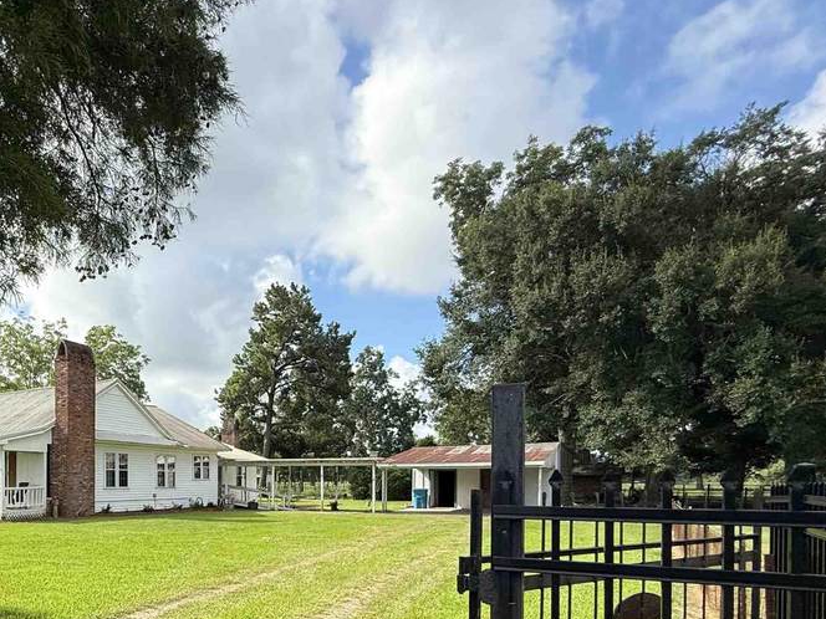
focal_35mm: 27
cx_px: 118
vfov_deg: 48.5
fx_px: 644
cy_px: 493
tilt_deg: -1.8
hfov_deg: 58.1
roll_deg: +0.8
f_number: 2.2
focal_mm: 2.22
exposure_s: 1/1312
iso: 50
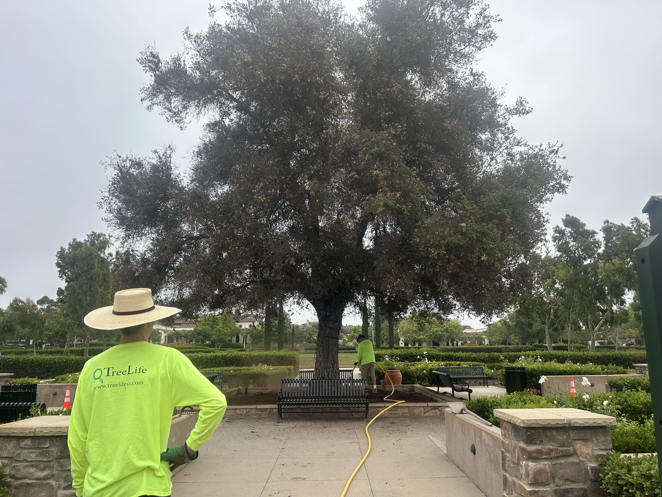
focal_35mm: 26
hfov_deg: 67.3
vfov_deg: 53.1
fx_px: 497
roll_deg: +1.6
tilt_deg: +10.9
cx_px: 331
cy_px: 248
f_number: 1.5
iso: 50
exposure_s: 1/814
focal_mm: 5.7
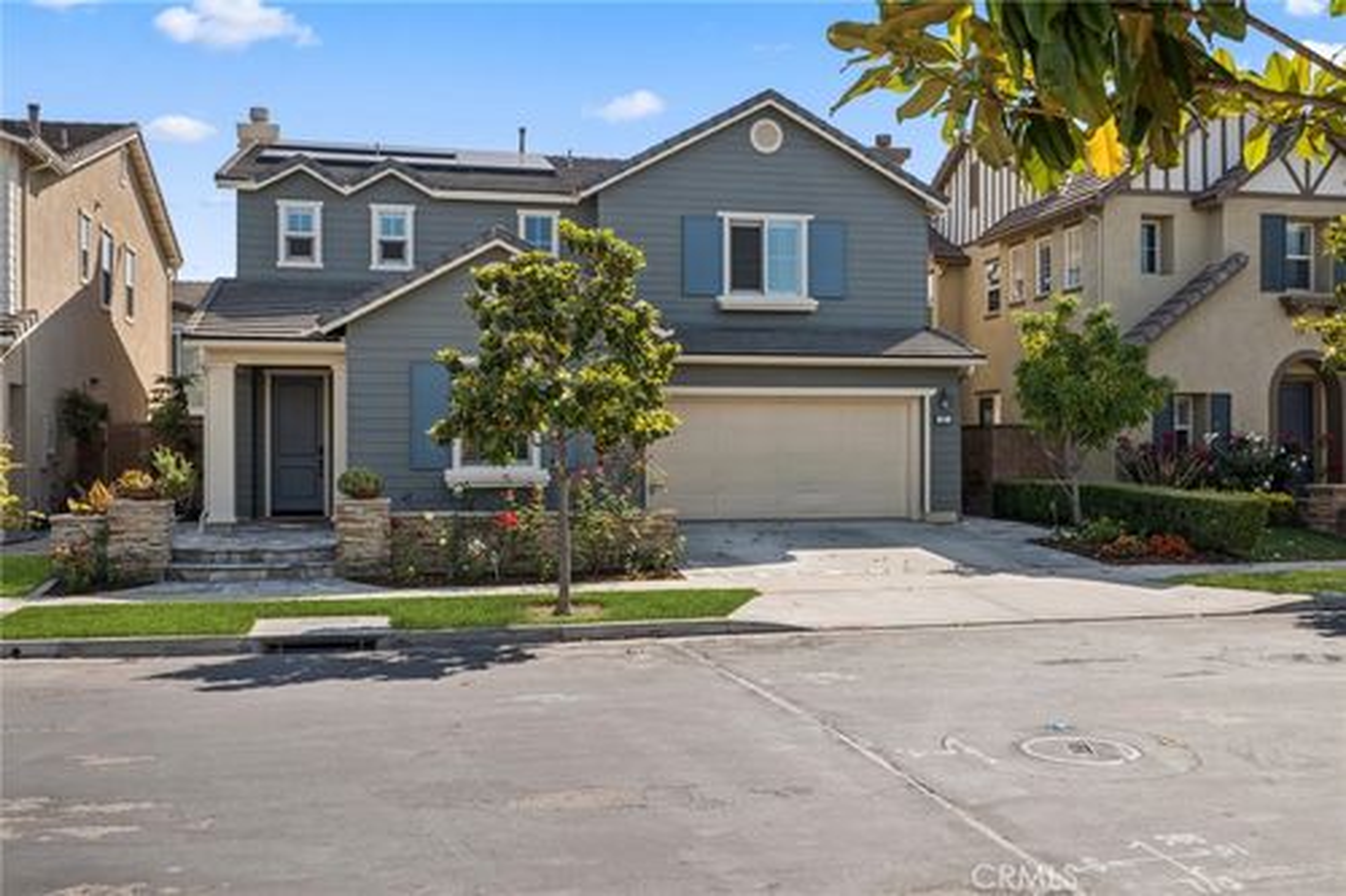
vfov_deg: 37.8
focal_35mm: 35
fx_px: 1308
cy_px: 448
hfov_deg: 54.5
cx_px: 673
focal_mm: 35
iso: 80
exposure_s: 1/100
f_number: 9
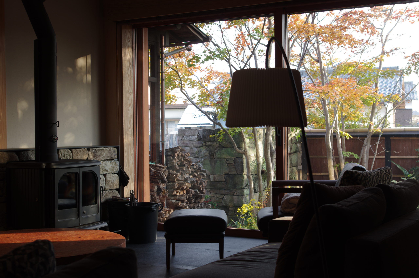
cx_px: 210
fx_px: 662
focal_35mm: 57
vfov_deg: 23.7
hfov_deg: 35.1
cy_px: 139
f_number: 8
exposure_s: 1/13
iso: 100
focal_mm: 38
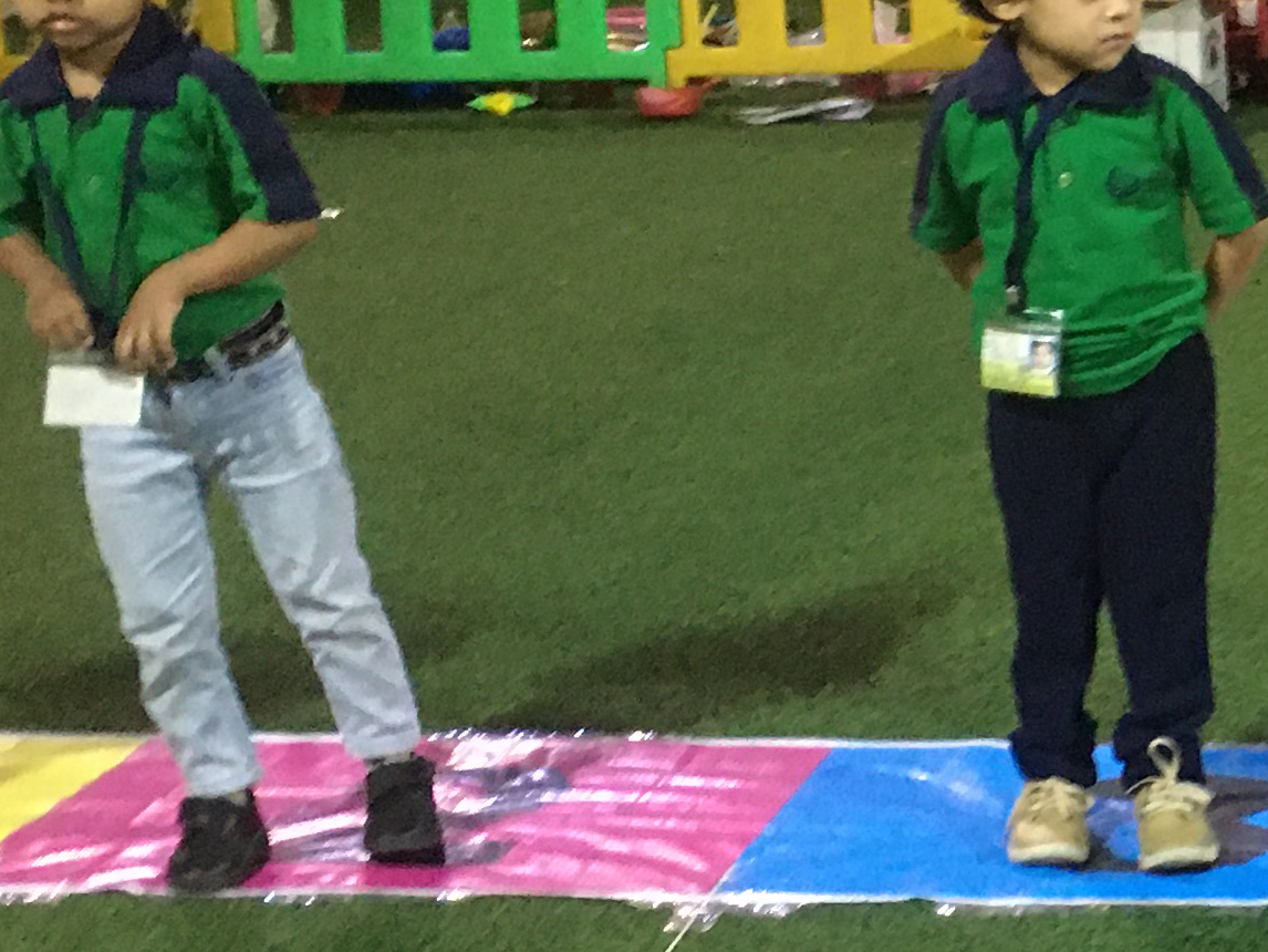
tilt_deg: -12.0
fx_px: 3737
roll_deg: +2.6
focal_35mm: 102
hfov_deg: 18.2
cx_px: 1537
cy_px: 551
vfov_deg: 14.5
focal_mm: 4.15
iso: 250
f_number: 2.2
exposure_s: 1/17
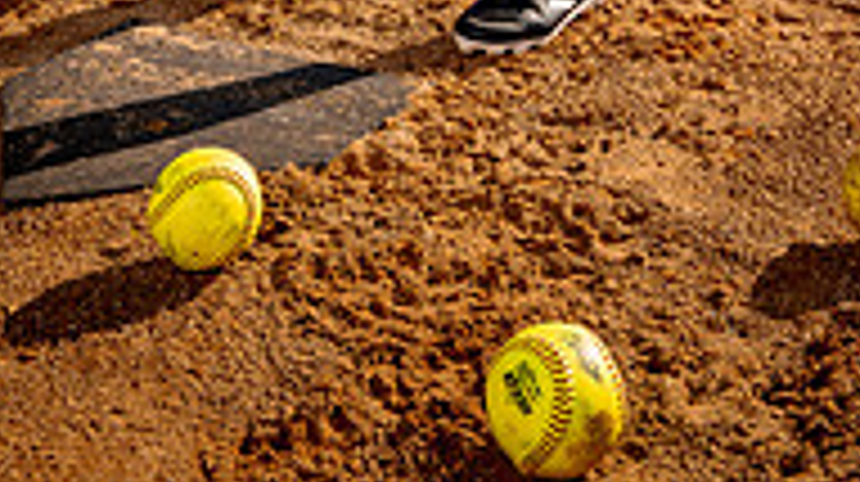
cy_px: -527
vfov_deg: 13.5
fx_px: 1686
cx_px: 441
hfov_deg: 28.6
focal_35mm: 74
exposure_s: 1/250
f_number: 7.1
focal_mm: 30
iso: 100
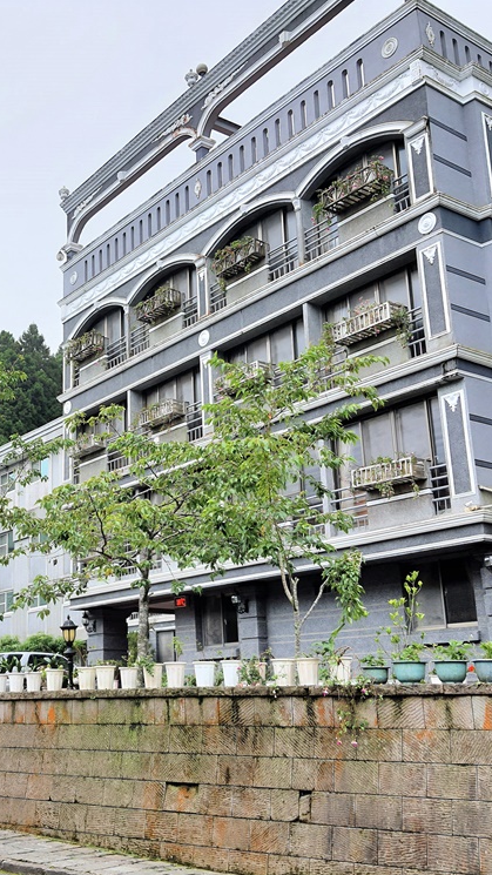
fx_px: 881
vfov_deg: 52.8
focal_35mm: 38
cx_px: 107
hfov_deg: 30.5
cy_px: 438
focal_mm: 4.32
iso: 50
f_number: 1.7
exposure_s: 1/750
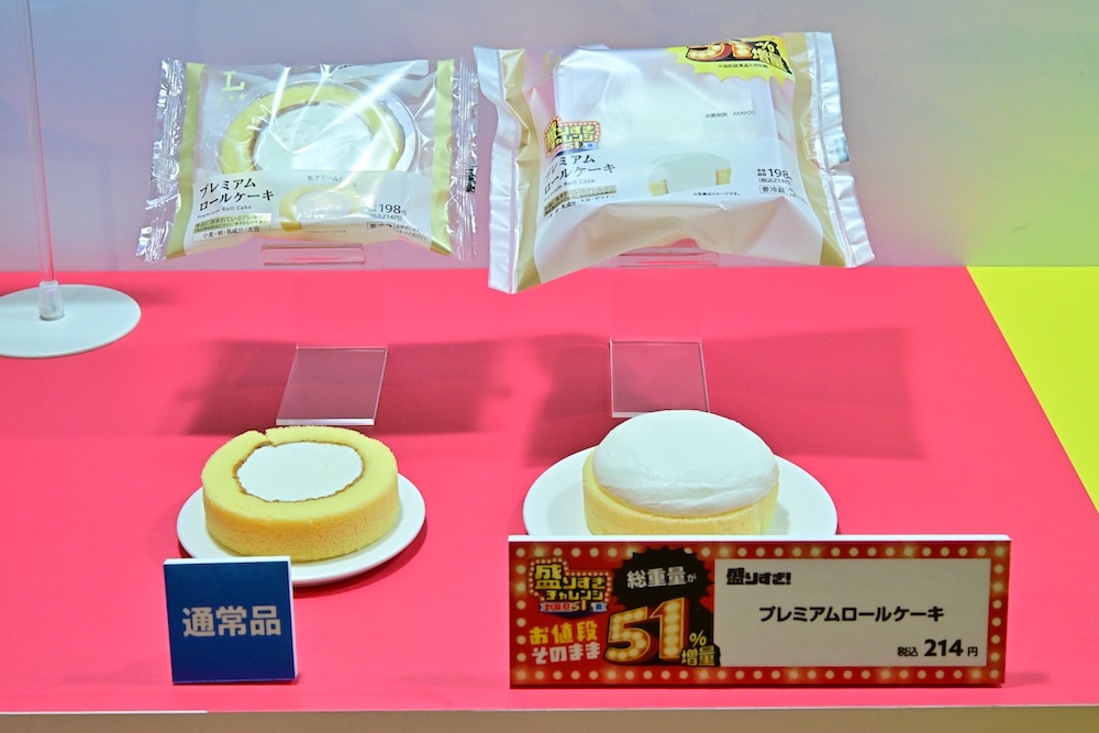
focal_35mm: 60
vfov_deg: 22.6
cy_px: 366
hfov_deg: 33.4
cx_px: 550
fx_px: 1832
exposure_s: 1/160
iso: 4000
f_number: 14
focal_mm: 60
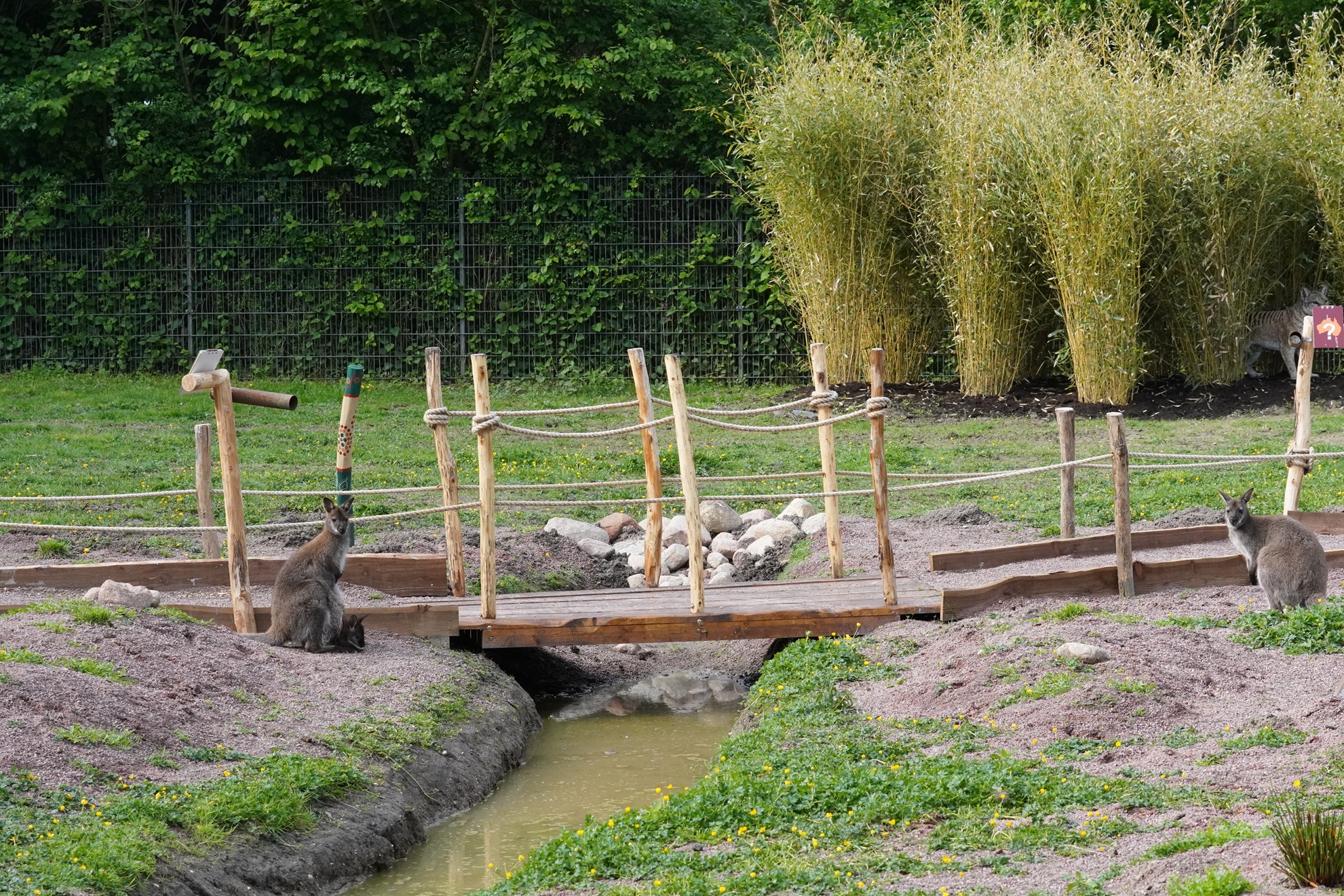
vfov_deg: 12.9
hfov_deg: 19.3
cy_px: 445
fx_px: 3957
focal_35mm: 106
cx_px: 668
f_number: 8
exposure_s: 1/1250
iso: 1600
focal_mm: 70
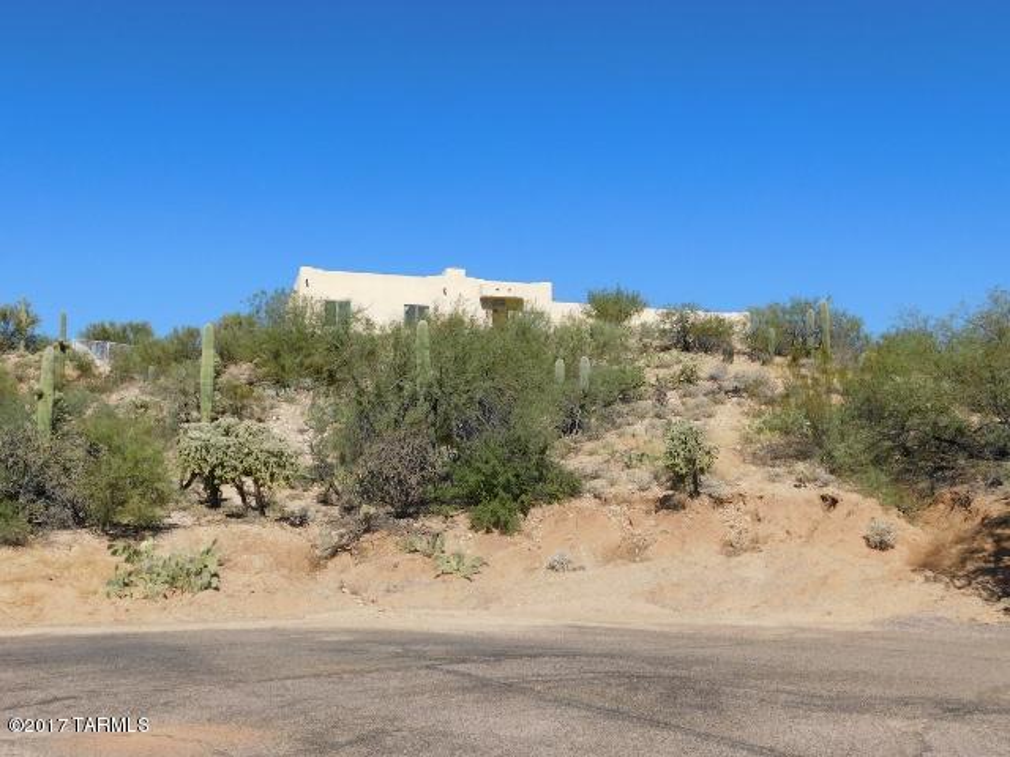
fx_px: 1050
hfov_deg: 51.4
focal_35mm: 36
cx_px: 505
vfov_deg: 39.7
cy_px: 378
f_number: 7
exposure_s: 1/400
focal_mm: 6.3
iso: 125
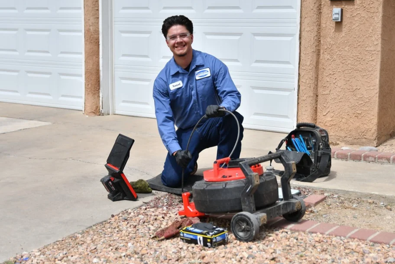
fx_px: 702
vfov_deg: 21.2
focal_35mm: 64
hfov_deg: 31.4
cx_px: 187
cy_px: 117
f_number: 2.8
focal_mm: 38
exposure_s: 1/2500
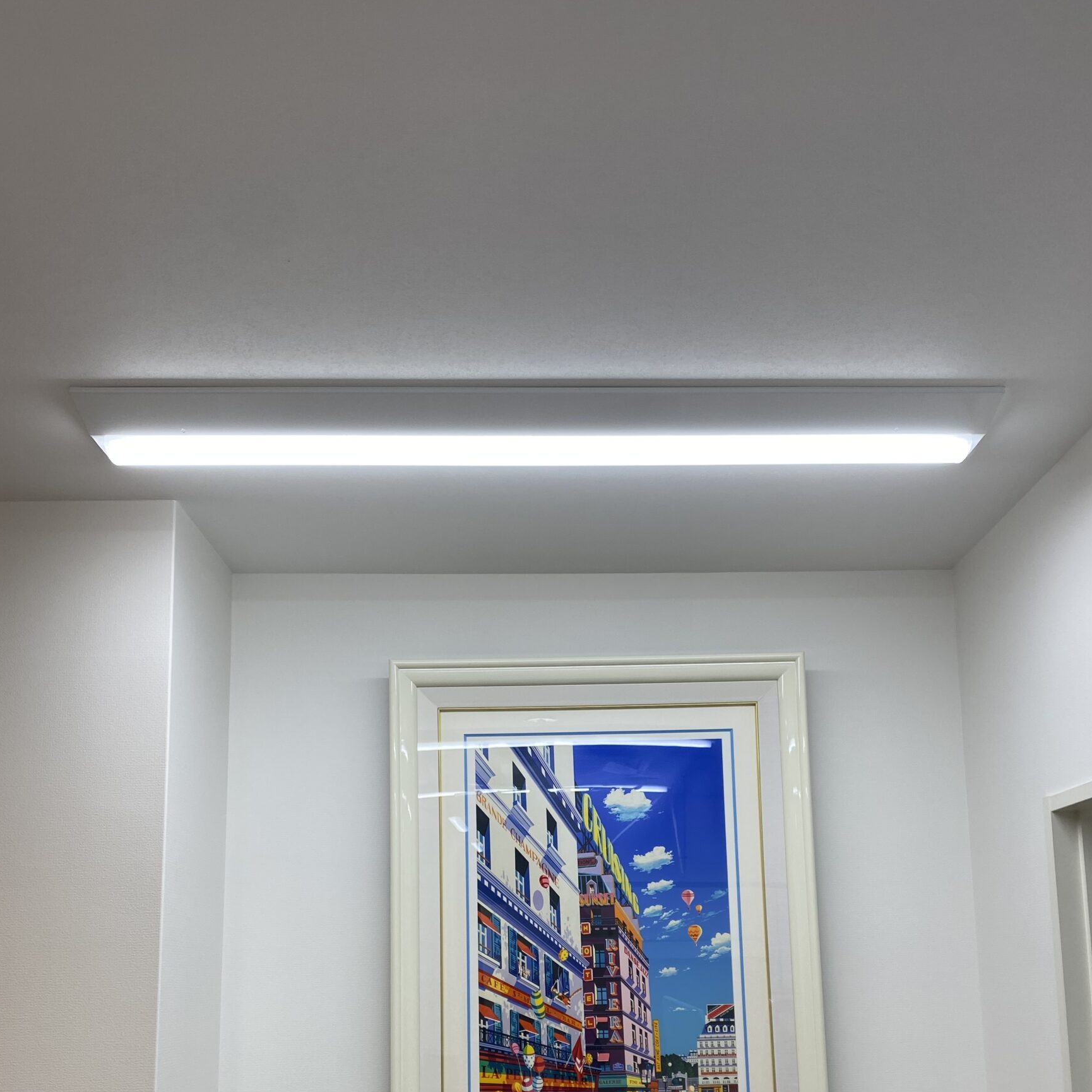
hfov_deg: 48.4
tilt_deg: +7.7
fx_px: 1213
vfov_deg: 47.1
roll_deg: +1.7
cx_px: 579
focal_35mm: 34
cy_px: 786
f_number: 1.8
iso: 32
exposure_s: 1/129
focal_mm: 4.25
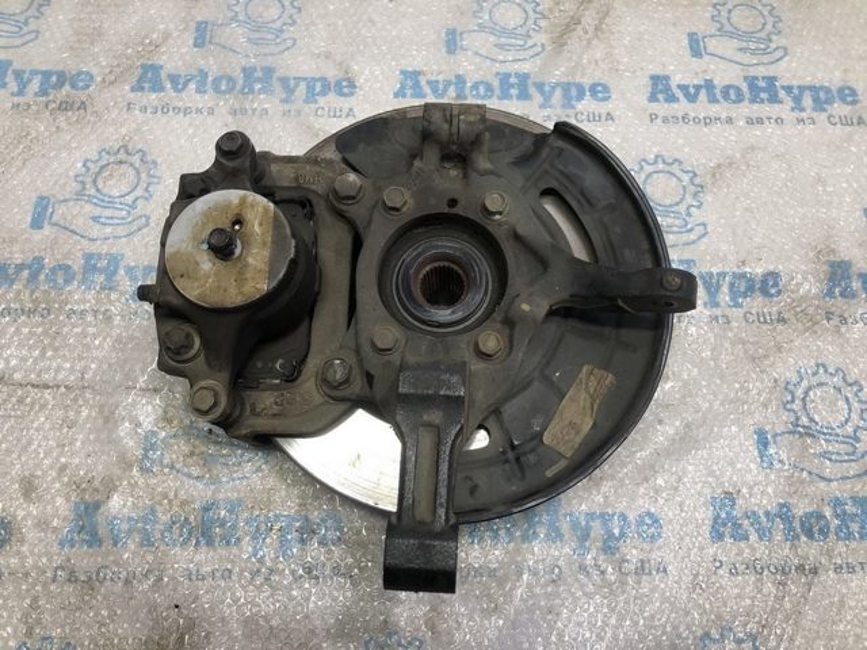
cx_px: 434
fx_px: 701
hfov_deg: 63.4
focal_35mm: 28
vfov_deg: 49.7
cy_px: 325
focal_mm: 4
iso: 32
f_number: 1.8
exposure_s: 1/50
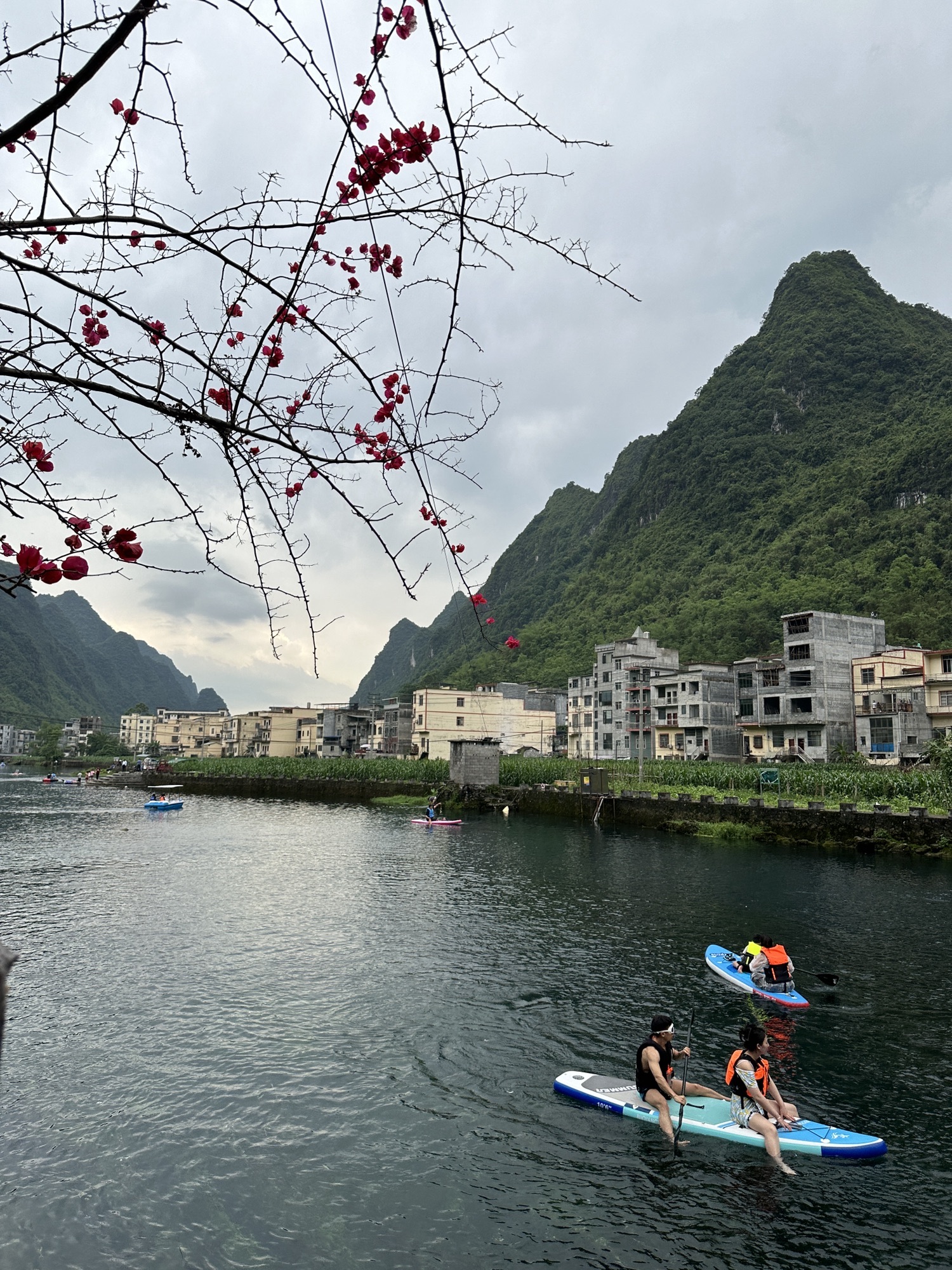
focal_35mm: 24
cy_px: 635
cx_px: 476
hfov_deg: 56.8
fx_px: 880
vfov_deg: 71.6
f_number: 1.78
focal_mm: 6.86
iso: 80
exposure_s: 1/829
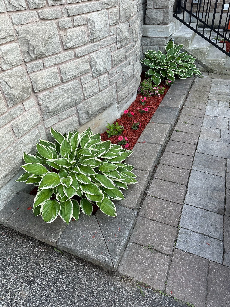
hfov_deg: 56.8
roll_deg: +3.8
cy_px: 154
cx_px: 115
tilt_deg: -36.1
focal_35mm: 24
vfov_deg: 71.6
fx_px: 213
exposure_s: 1/121
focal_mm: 6.86
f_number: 1.78
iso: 160
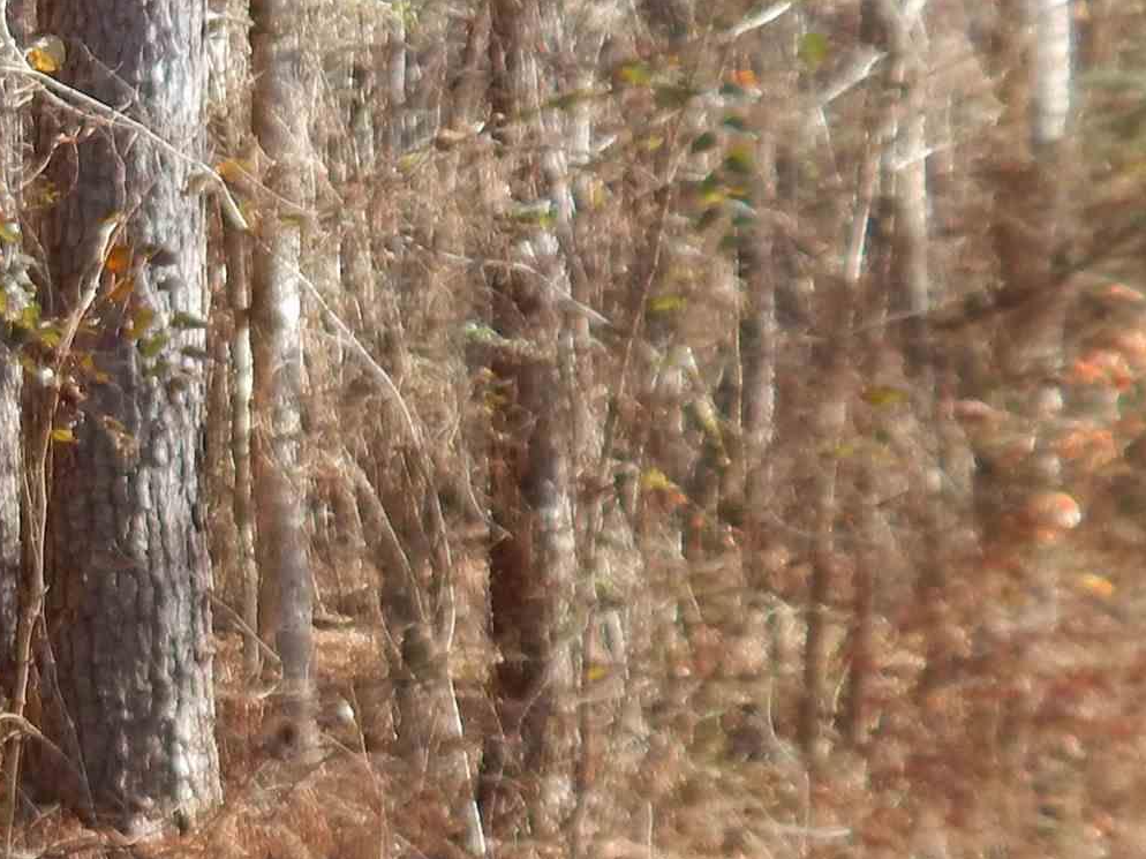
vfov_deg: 21.5
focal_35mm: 68
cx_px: -604
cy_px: 568
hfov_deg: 22.8
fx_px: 2251
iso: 125
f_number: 3
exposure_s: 1/125
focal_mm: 4
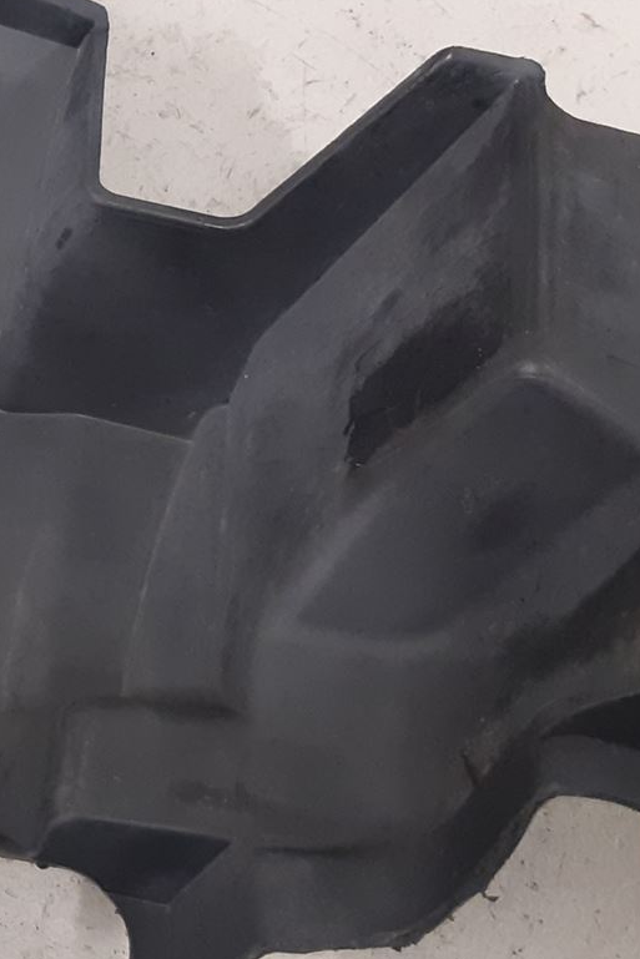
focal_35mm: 72
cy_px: 448
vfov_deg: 28.1
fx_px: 1919
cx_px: -245
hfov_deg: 17.5
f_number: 1.7
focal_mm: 3.93
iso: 200
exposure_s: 1/33
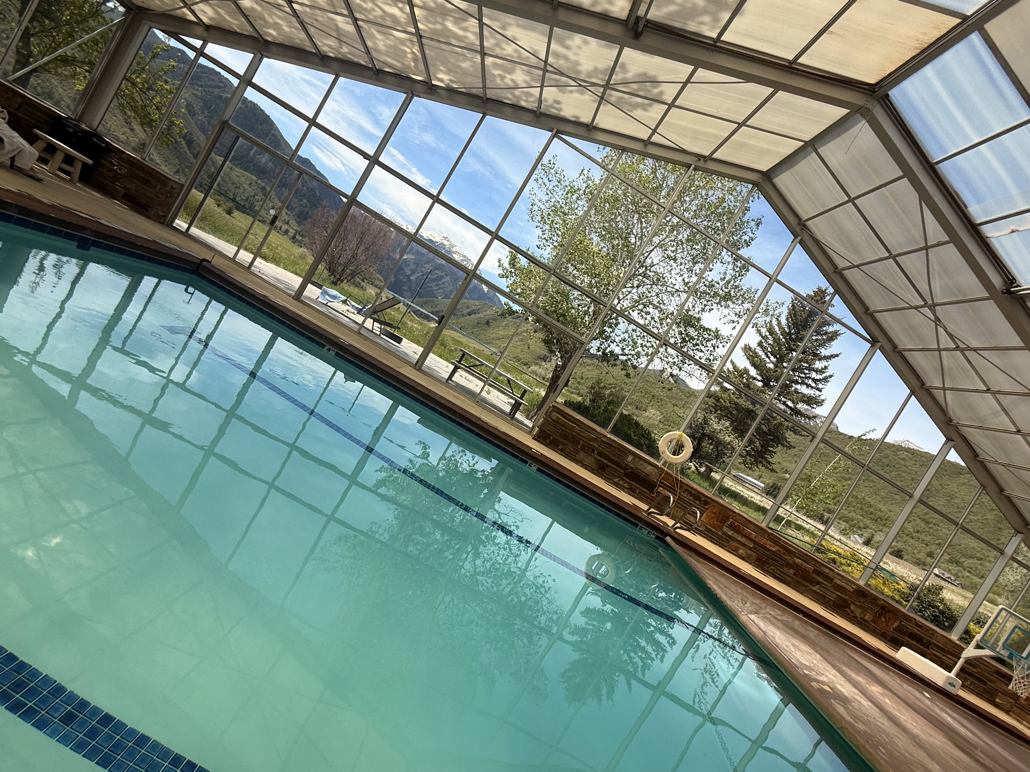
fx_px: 476
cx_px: 529
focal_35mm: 16
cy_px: 402
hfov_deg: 94.5
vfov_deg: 78.1
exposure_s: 1/1312
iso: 50
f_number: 2.2
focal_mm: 2.22
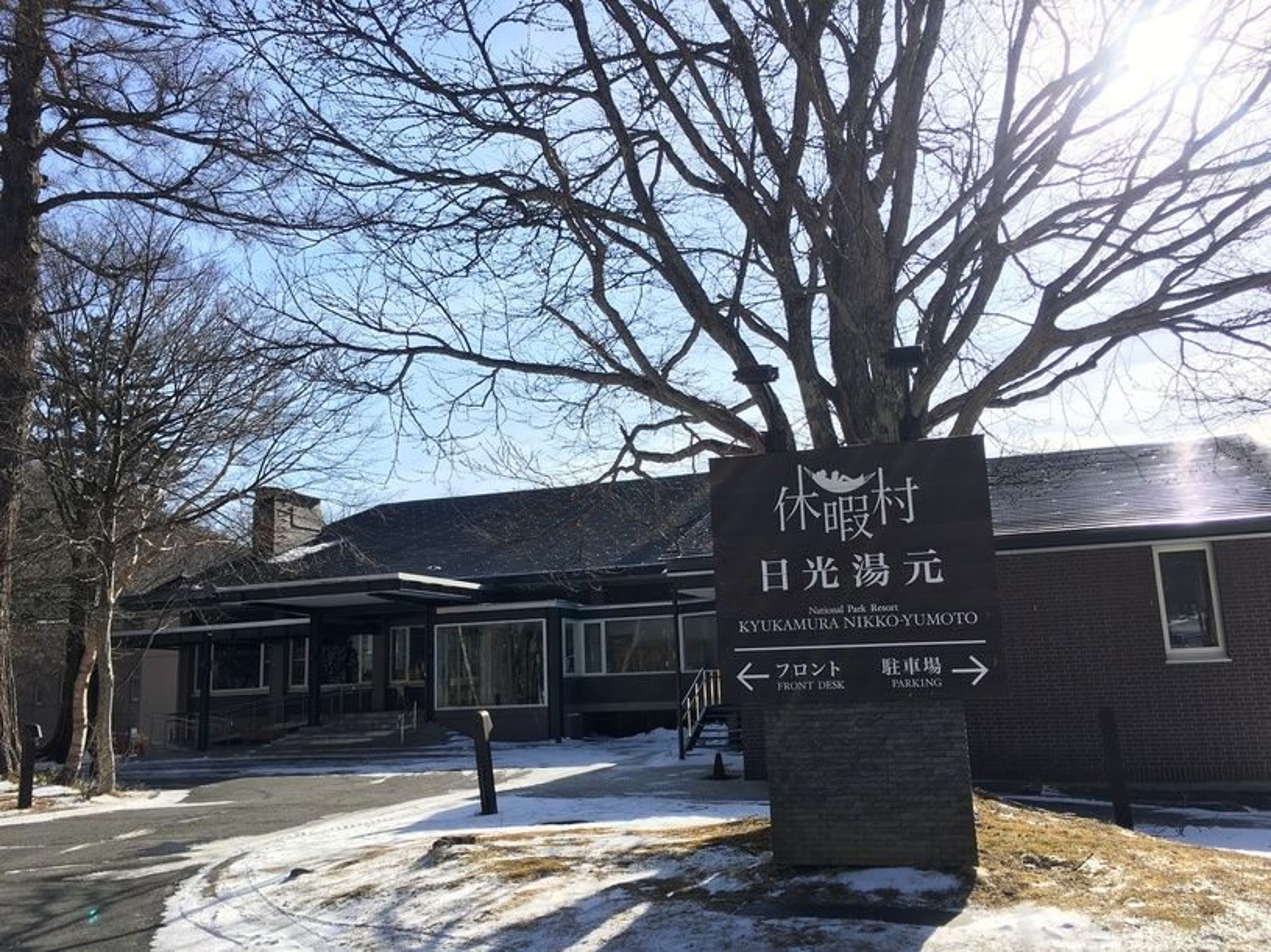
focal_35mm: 29
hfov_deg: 61.7
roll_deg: +0.9
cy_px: 476
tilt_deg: +11.0
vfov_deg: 48.2
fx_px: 1065
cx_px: 636
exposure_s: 1/1040
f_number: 2.2
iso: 25
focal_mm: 4.15
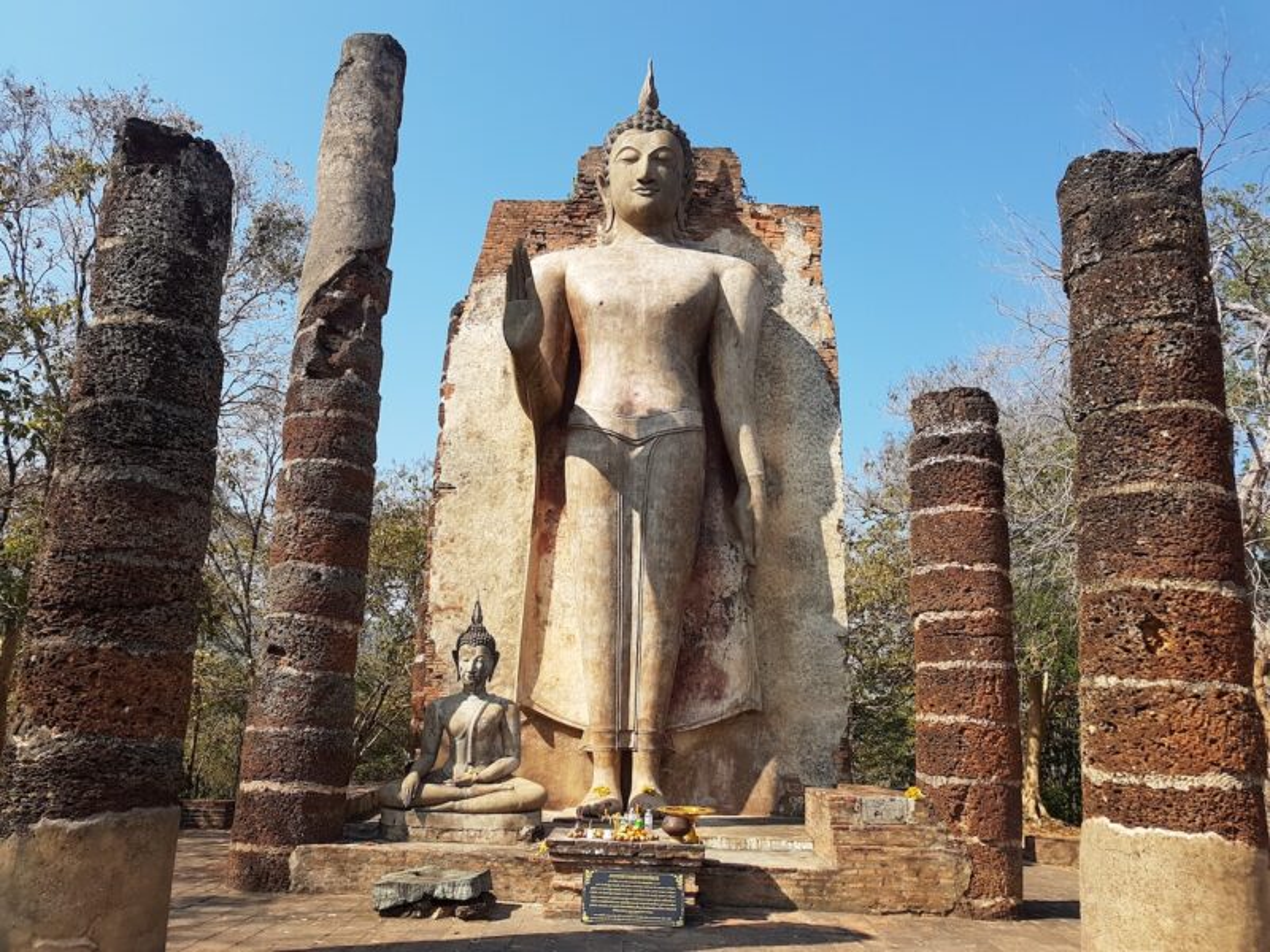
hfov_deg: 67.3
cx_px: 635
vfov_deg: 53.1
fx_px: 954
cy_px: 476
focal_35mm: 26
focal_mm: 4.2
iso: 40
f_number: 1.7
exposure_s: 1/1392
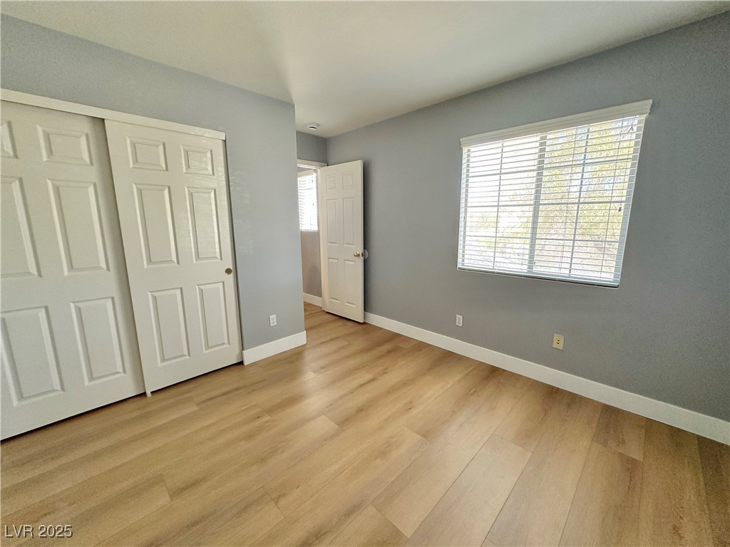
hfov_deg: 102.1
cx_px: 365
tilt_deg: -9.7
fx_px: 295
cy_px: 274
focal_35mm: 14
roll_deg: +1.4
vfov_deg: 85.7
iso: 250
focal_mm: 2.22
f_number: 2.2
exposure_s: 1/99
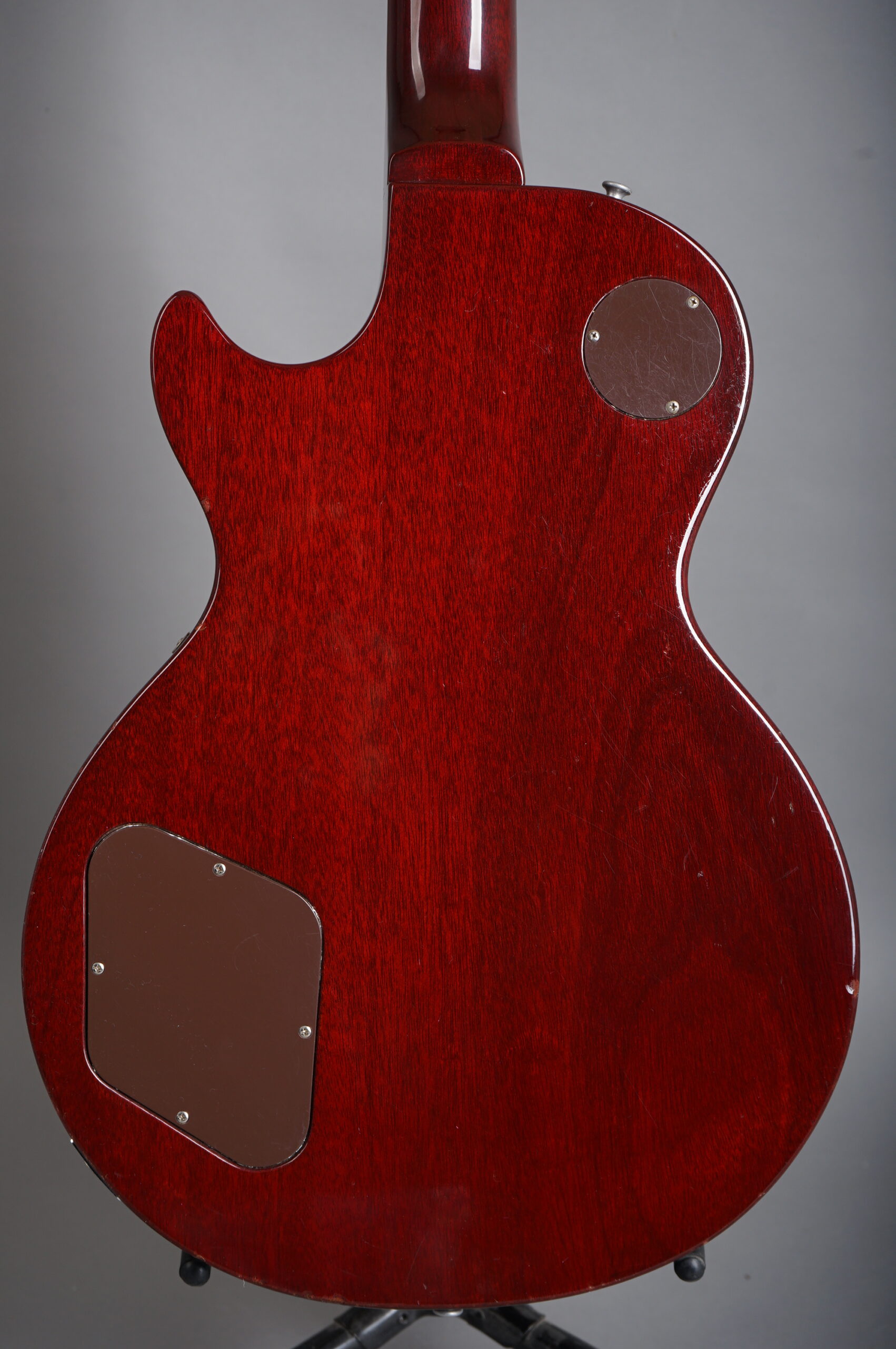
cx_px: 448
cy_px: 674
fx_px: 2244
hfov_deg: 22.6
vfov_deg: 33.4
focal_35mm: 60
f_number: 8
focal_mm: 60
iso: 160
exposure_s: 1/160
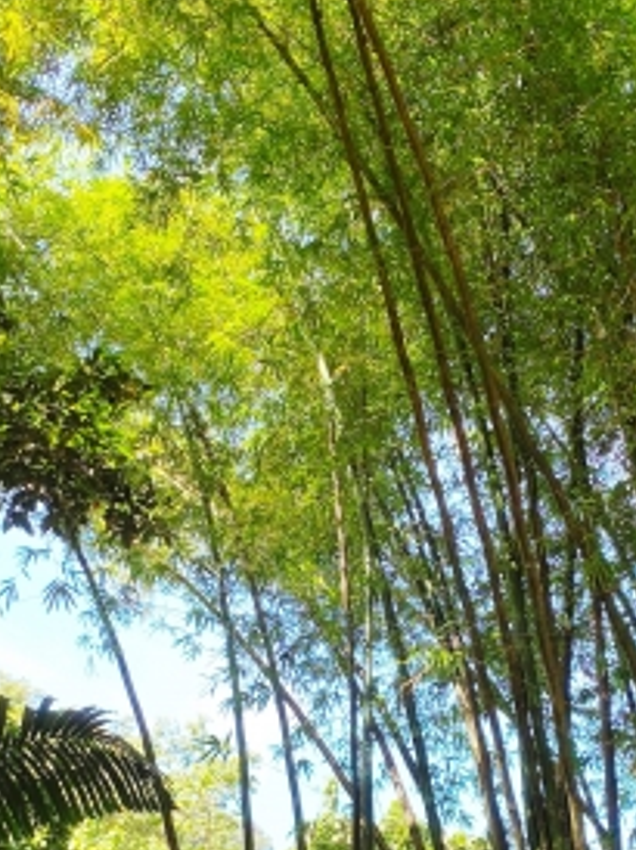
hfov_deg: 25.6
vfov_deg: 33.0
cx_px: 301
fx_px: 1399
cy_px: 664
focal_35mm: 57
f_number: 1.8
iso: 32
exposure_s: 1/127
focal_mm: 4.25
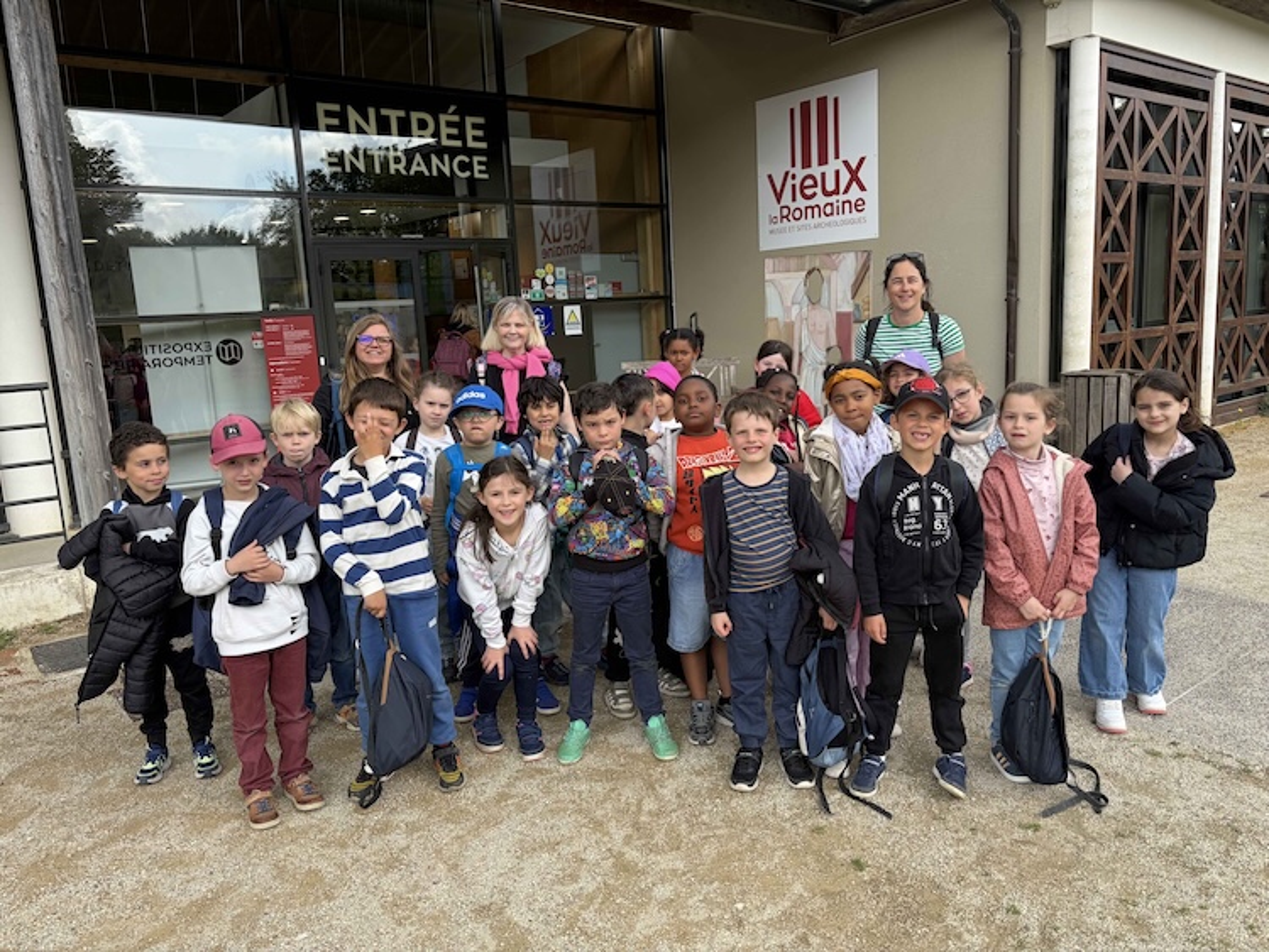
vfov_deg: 53.1
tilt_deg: -9.0
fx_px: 953
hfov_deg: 67.3
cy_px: 476
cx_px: 634
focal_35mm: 26
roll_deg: +3.2
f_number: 1.6
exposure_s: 1/673
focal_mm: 5.96
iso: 50
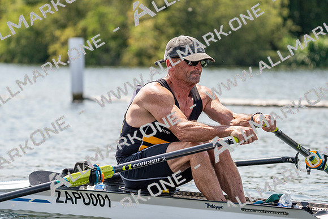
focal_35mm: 216
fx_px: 1968
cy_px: 110
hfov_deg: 9.5
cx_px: 164
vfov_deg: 6.4
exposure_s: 1/1600
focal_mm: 216
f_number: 5.6
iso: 250
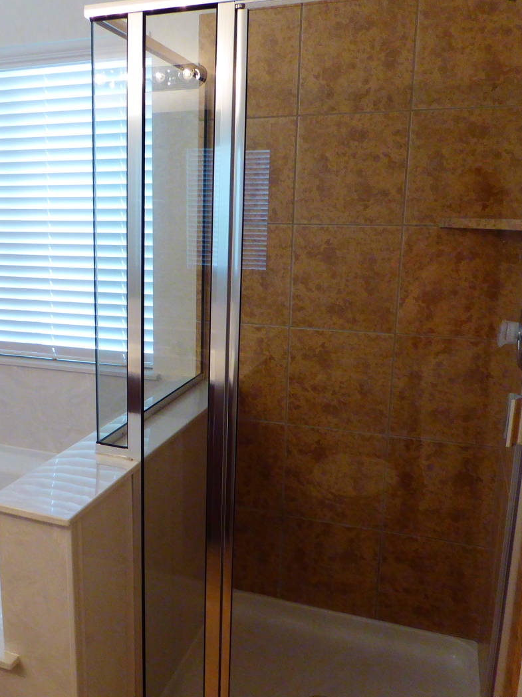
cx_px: 154
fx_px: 664
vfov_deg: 55.4
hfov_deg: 42.1
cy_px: 348
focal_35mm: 33
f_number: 3.3
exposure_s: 1/60
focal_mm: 4.3
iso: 400
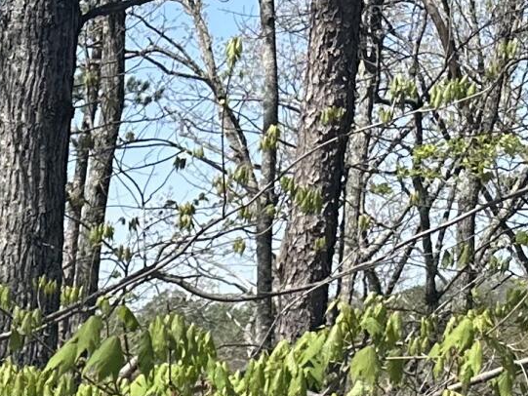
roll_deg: +1.6
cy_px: 938
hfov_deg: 12.6
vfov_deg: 9.9
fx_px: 2029
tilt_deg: -16.0
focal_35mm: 133
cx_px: -597
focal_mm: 6.86
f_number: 1.78
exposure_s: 1/2070
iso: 80
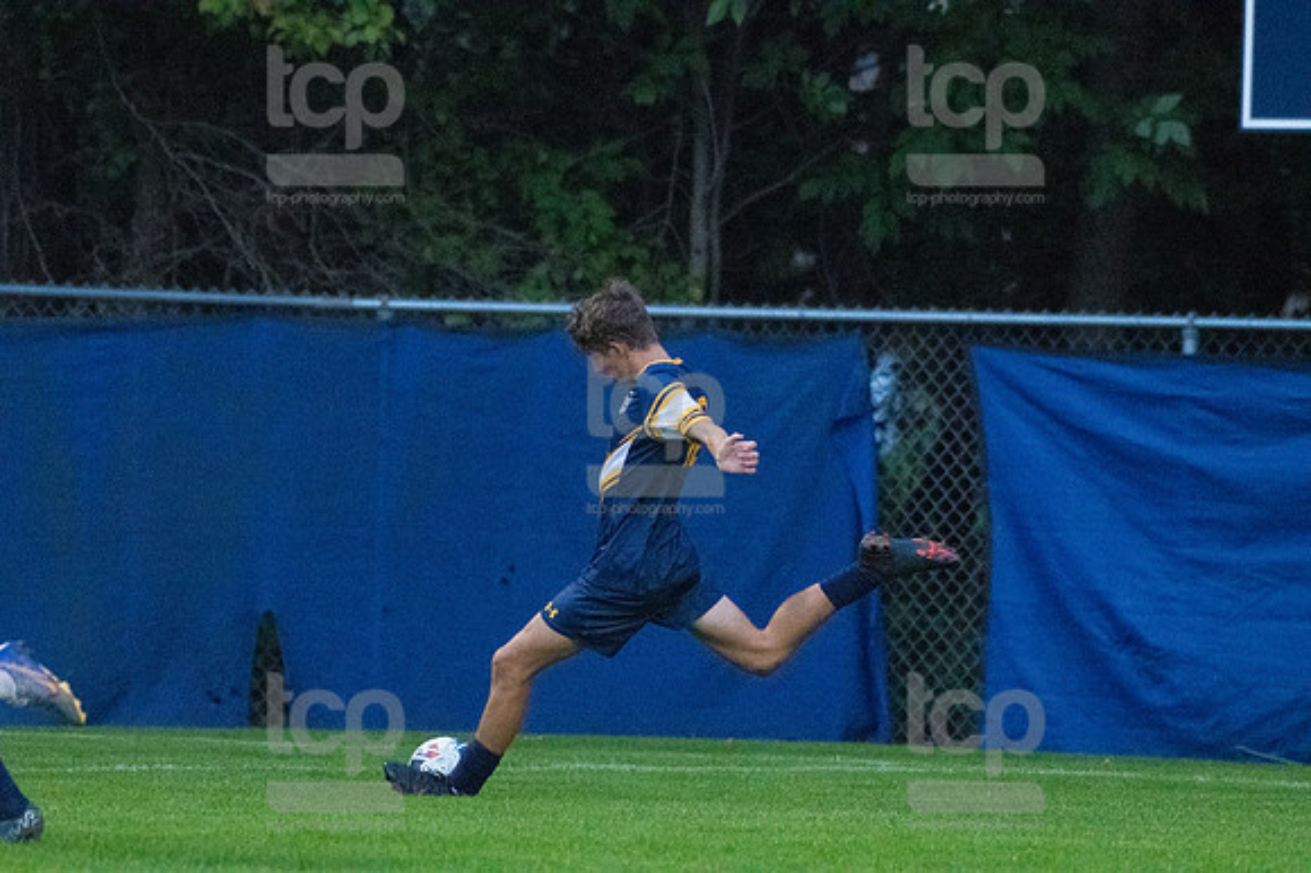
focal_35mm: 585
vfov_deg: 2.3
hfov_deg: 3.5
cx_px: 656
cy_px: 436
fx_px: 21291
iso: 6400
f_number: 5.6
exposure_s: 1/2000
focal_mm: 390
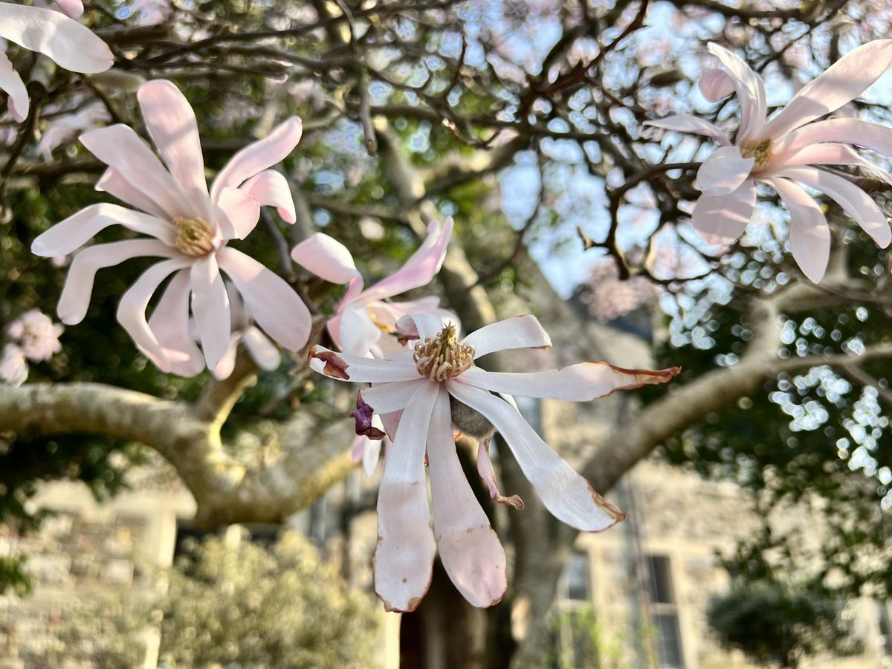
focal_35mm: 26
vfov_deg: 53.1
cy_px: 334
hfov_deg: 67.3
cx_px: 446
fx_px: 670
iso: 50
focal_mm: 5.7
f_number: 1.5
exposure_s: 1/1838
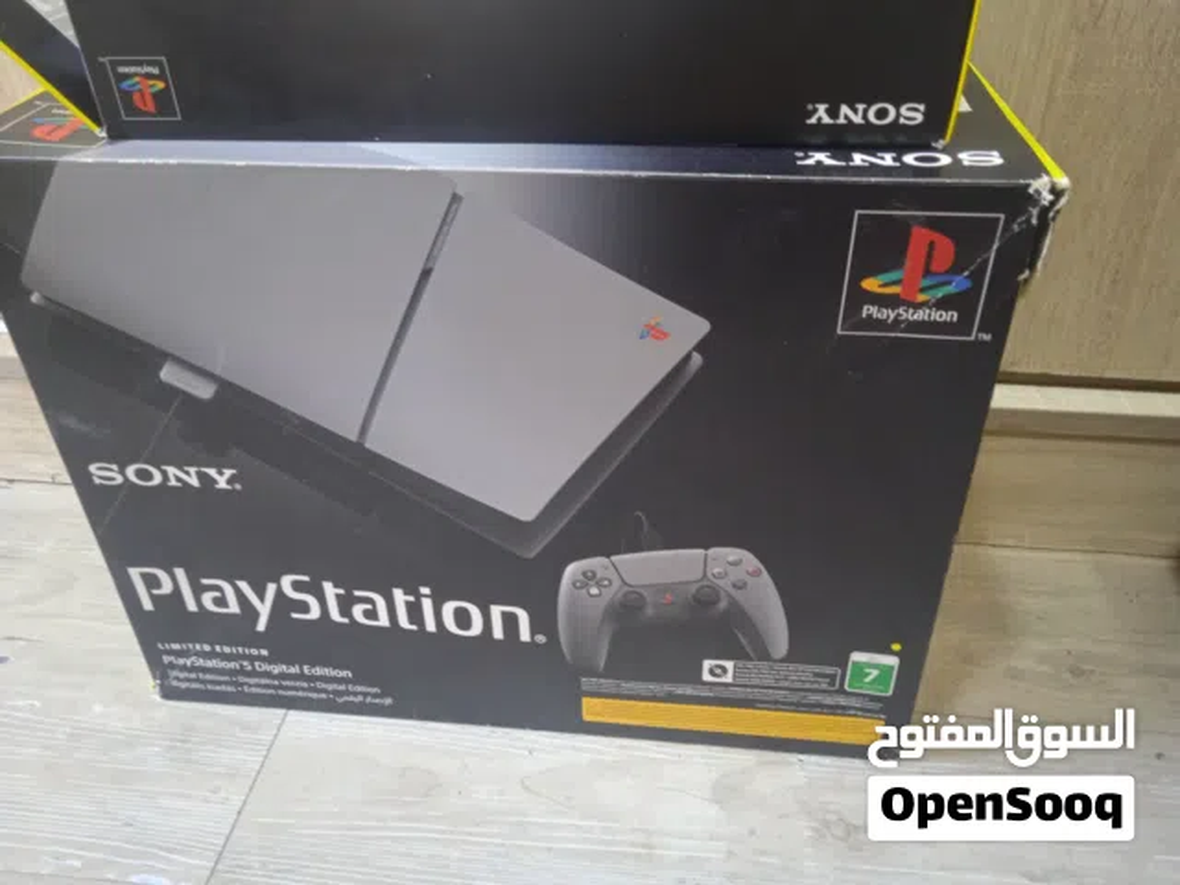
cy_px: 442
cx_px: 590
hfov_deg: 63.4
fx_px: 954
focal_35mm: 28
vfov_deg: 49.7
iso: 416
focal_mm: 3.43
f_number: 2.2
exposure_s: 1/25
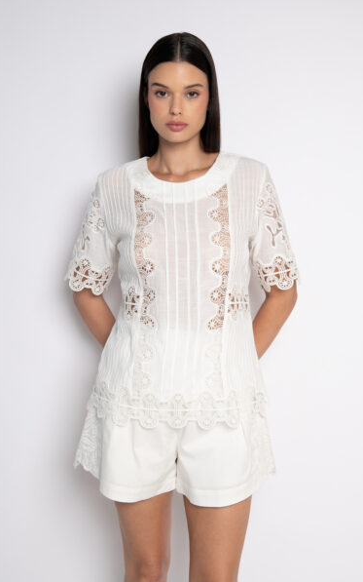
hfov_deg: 31.2
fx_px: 649
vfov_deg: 48.2
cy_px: 291
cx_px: 190
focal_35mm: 41
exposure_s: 1/125
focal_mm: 40
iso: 320
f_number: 5
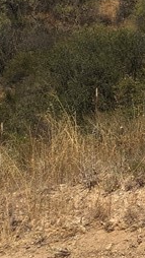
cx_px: 213
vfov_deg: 17.4
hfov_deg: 9.6
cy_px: 102
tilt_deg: -0.3
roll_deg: -4.4
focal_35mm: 123
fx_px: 840
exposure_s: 1/3205
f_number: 1.8
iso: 20
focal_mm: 3.99
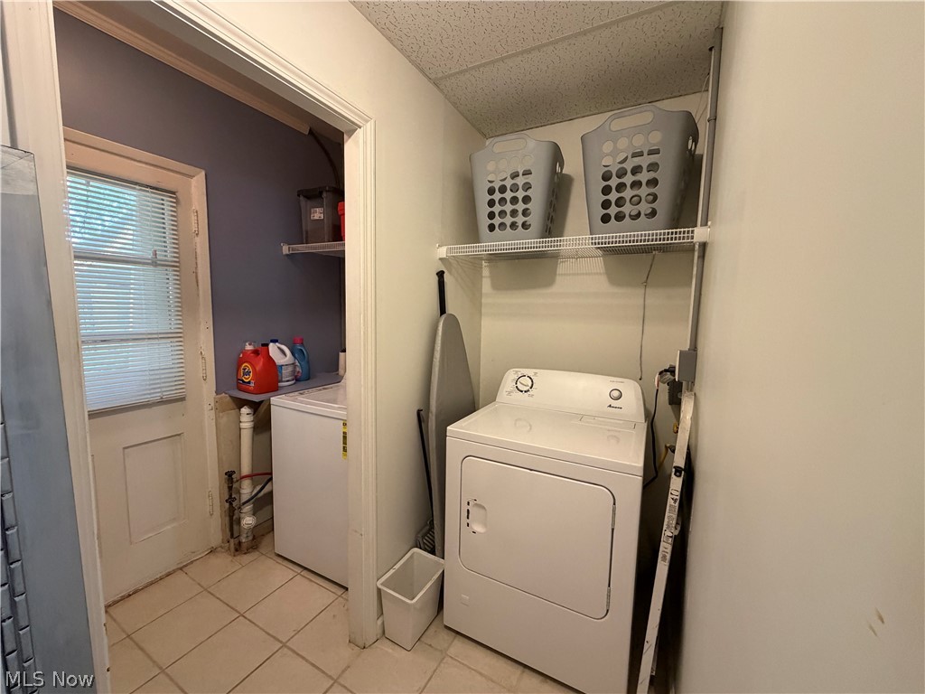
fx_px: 374
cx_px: 462
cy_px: 347
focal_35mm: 14
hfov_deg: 102.1
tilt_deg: -6.0
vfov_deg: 85.7
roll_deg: -1.3
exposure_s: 1/60
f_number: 2.2
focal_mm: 2.22
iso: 500
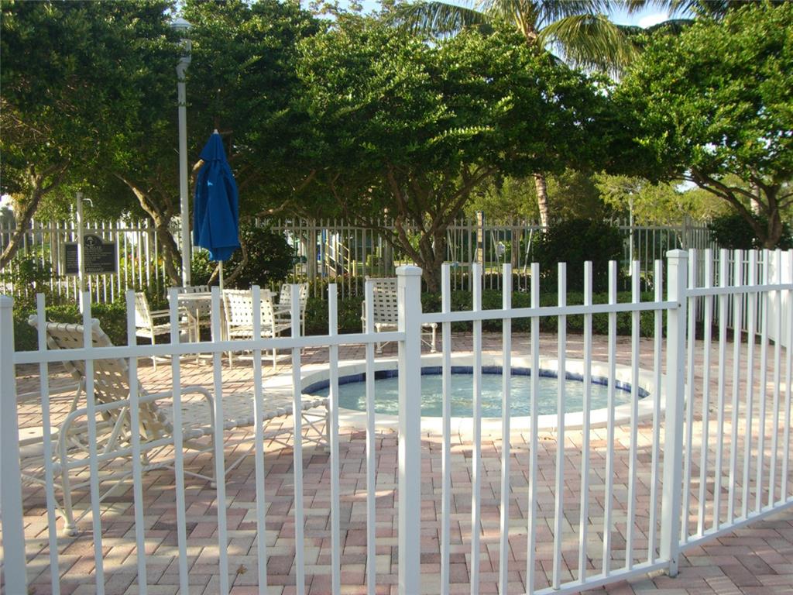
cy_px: 298
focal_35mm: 38
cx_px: 396
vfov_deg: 37.7
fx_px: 871
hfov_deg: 49.0
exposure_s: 1/160
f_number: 4.3
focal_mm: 6.2
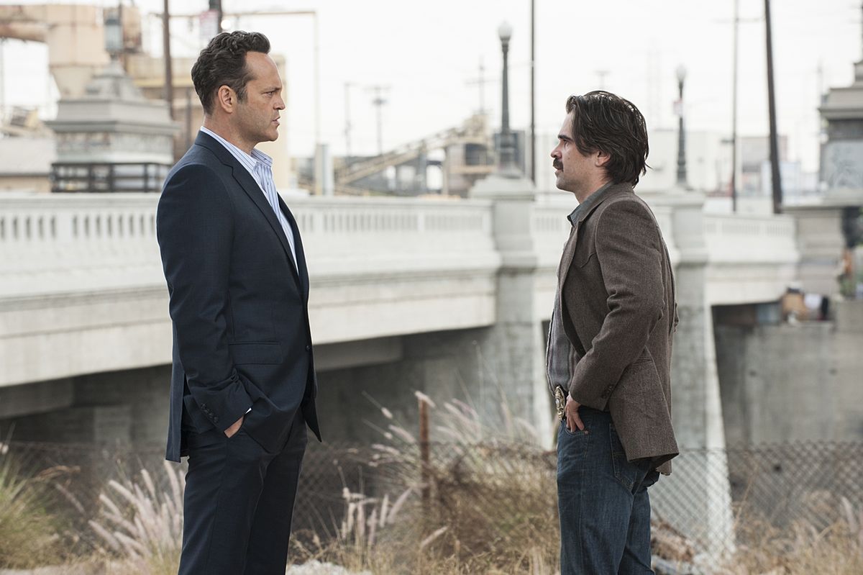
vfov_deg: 10.2
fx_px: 3235
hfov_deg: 15.2
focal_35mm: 135
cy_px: 288
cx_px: 432
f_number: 7.1
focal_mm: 135
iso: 800
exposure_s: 1/250
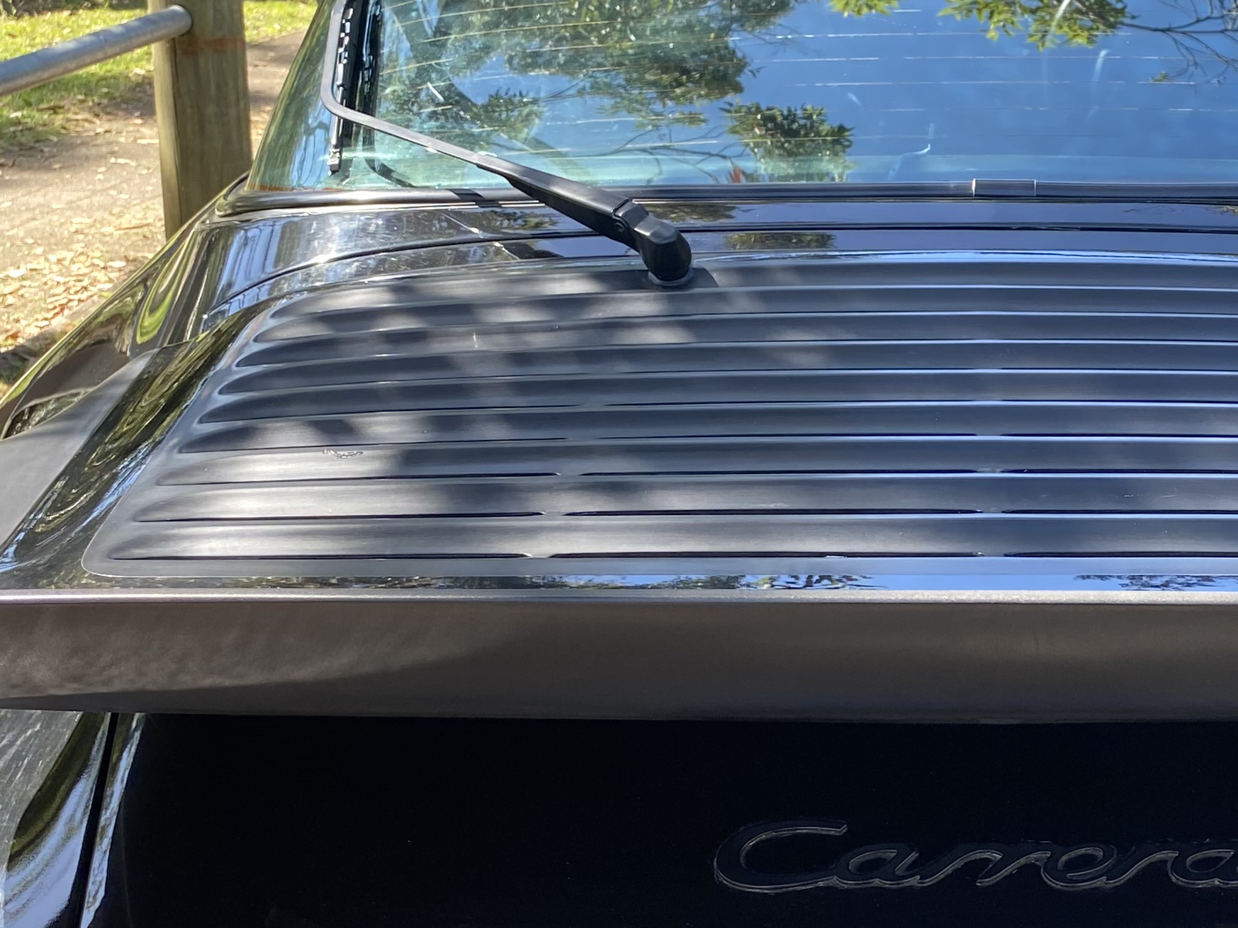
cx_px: 1048
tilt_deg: -20.4
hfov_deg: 31.1
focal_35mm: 60
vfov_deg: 24.4
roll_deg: -3.0
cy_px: 515
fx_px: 2146
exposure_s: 1/198
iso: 32
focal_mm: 4.25
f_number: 1.8
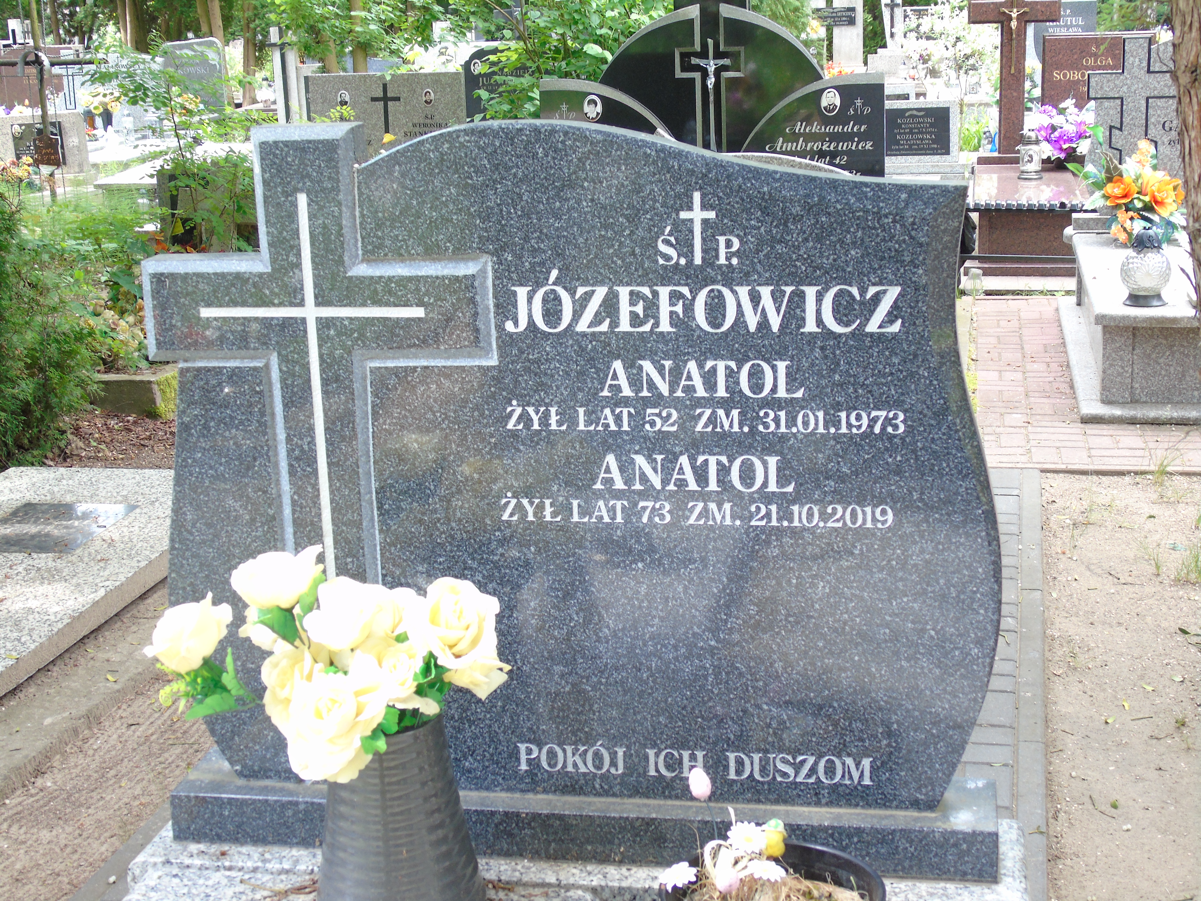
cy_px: 450
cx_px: 600
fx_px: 1874
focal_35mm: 54
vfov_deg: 27.0
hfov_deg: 35.5
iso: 100
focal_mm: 9.6
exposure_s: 1/30
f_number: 4.3
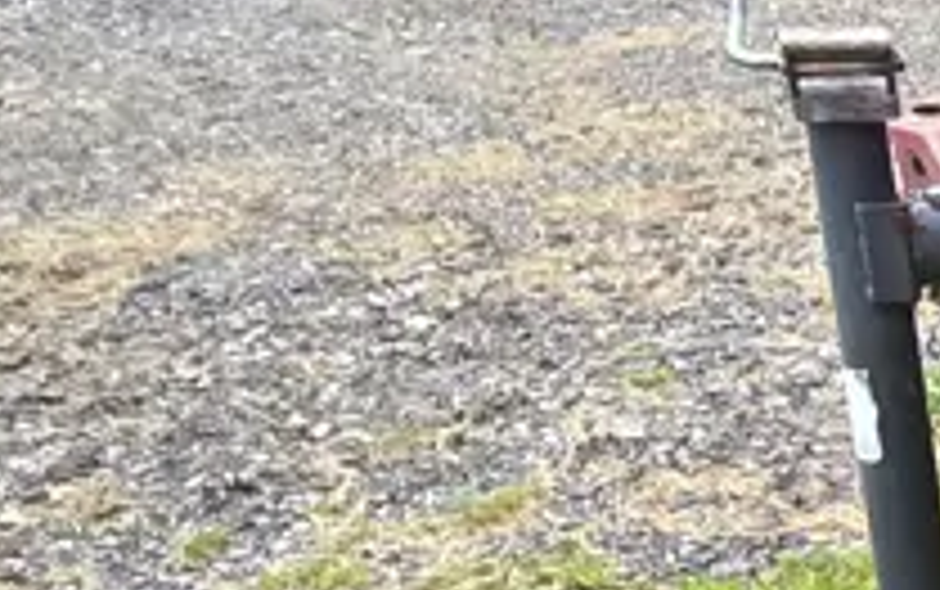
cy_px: 901
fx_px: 2436
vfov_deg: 13.0
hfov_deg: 14.9
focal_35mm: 95
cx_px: 2168
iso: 50
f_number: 2.2
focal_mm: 2.2
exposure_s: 1/645
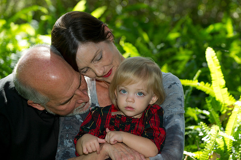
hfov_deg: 17.1
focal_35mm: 120
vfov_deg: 11.4
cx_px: 120
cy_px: 80
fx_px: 803
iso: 250
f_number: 5
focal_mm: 120
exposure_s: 1/125
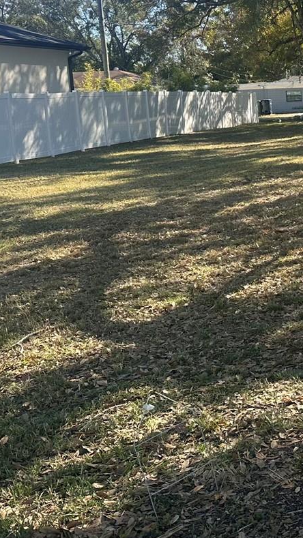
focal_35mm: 53
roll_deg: +3.7
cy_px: 169
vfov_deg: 38.6
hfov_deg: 19.4
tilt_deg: -8.2
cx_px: 467
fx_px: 757
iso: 80
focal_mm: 6.86
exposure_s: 1/1339
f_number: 1.78
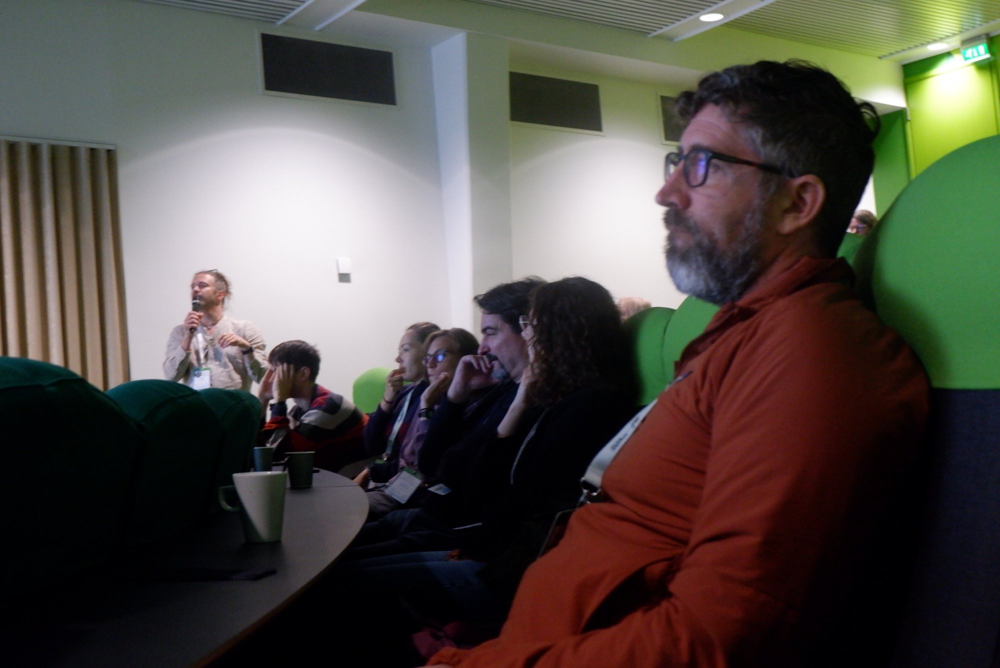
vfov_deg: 31.9
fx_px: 1167
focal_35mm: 42
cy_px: 334
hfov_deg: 46.4
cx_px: 500
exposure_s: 1/60
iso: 4000
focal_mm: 28.8
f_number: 4.5
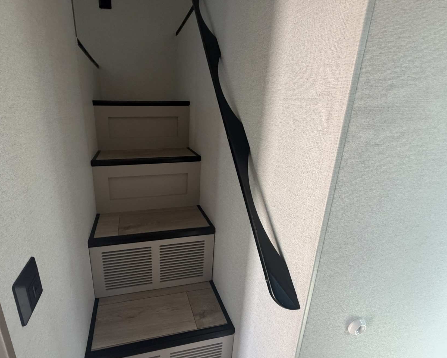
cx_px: 180
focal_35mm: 17
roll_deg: +1.3
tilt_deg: -17.7
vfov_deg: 76.9
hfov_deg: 88.5
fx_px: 225
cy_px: 168
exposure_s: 1/86
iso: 320
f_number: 2.2
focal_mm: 2.22
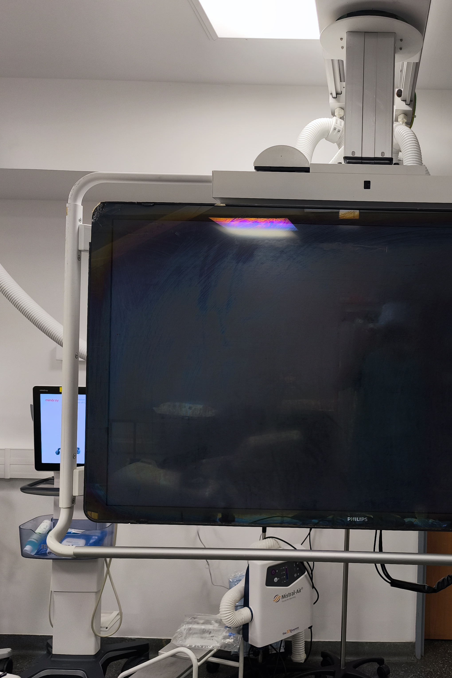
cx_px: 386
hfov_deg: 38.9
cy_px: 339
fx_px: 603
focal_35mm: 32
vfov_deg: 58.7
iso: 100
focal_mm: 6.57
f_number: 1.6
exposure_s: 1/161
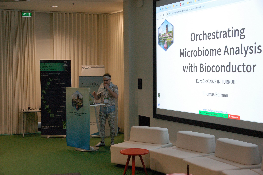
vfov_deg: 23.7
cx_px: 132
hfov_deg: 35.1
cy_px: 88
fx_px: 416
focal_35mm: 57
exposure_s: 1/125
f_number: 5
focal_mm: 38
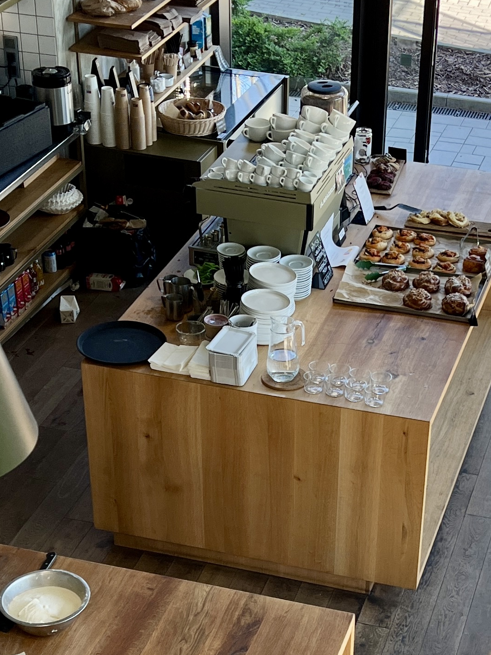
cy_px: 469
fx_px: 1400
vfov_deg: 26.1
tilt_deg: -33.2
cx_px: 339
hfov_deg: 19.8
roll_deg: -1.8
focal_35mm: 74
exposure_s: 1/381
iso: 50
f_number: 1.5
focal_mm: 5.7
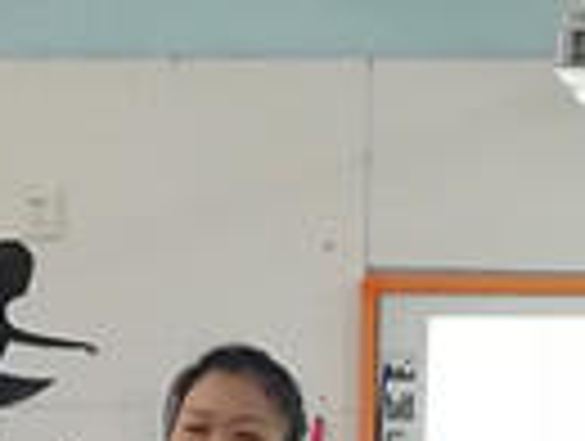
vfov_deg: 6.0
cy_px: 664
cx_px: 382
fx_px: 4165
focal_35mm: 246
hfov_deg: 8.0
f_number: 1.8
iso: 160
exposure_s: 1/30
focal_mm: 3.83
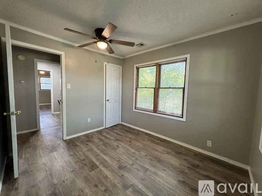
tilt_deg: -5.4
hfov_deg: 102.1
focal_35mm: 14
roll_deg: -1.6
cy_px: 98
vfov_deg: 85.7
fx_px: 106
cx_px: 131
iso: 250
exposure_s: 1/60
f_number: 2.2
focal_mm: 2.22
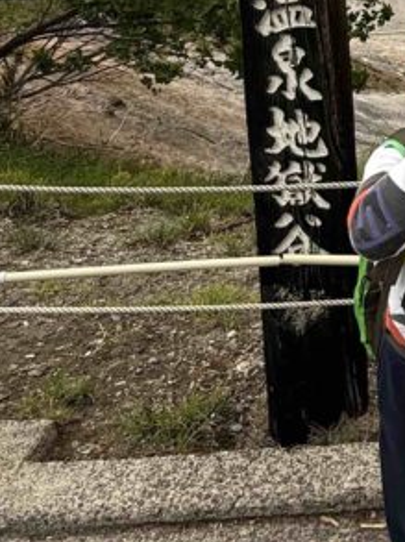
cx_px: 547
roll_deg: +0.4
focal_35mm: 49
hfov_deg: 25.0
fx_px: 766
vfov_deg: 34.8
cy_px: -18
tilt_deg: -14.8
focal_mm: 2.22
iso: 50
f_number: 2.2
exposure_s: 1/183
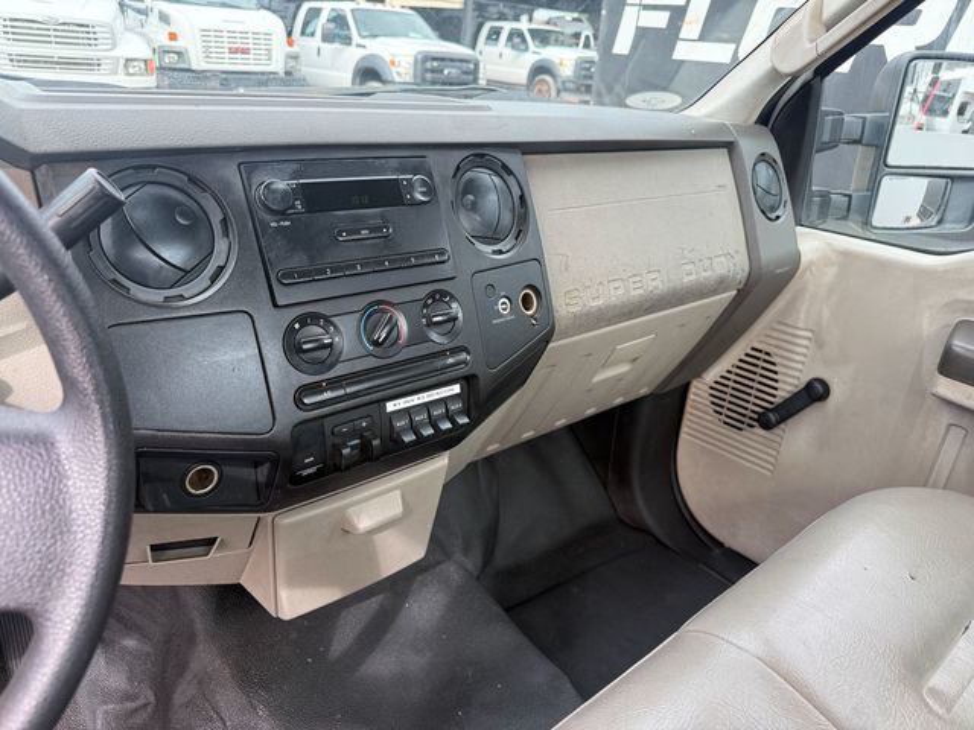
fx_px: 675
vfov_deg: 56.8
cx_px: 487
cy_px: 365
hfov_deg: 71.6
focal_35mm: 24
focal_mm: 6.76
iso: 100
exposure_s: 1/325
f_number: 1.78
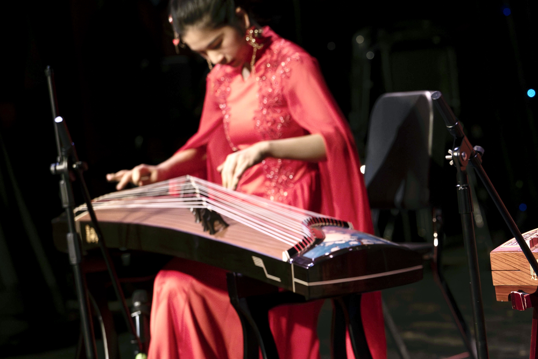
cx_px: 529
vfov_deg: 5.1
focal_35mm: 268
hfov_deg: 7.7
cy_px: 216
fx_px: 4004
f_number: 3.2
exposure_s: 1/500
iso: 3200
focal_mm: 120
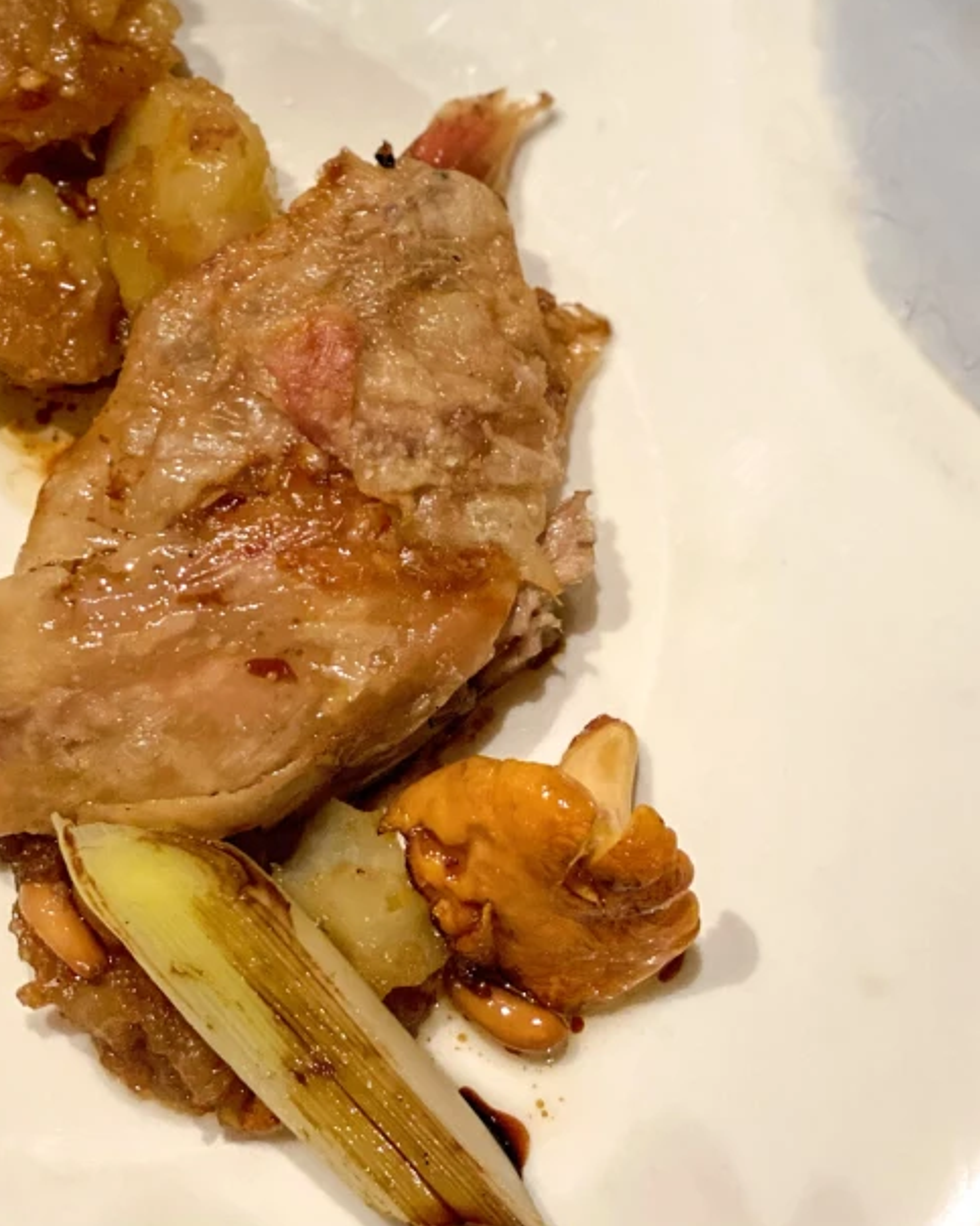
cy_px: 402
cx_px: 377
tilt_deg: -79.3
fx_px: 3046
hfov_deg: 18.3
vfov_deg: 22.6
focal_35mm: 84
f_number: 2
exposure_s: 1/50
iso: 160
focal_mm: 6
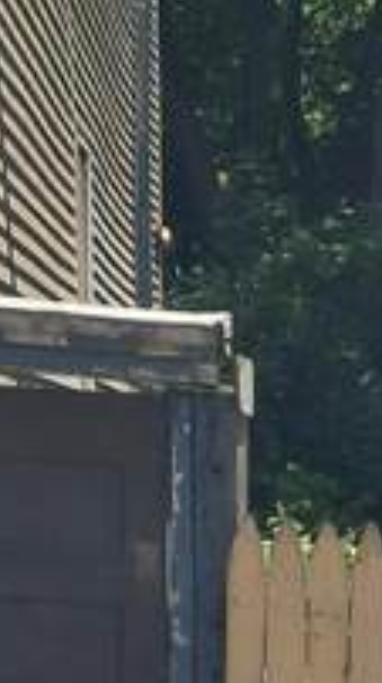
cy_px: -68
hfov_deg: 7.4
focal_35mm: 140
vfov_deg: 15.0
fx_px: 2532
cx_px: -821
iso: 50
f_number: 1.8
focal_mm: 4
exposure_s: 1/508
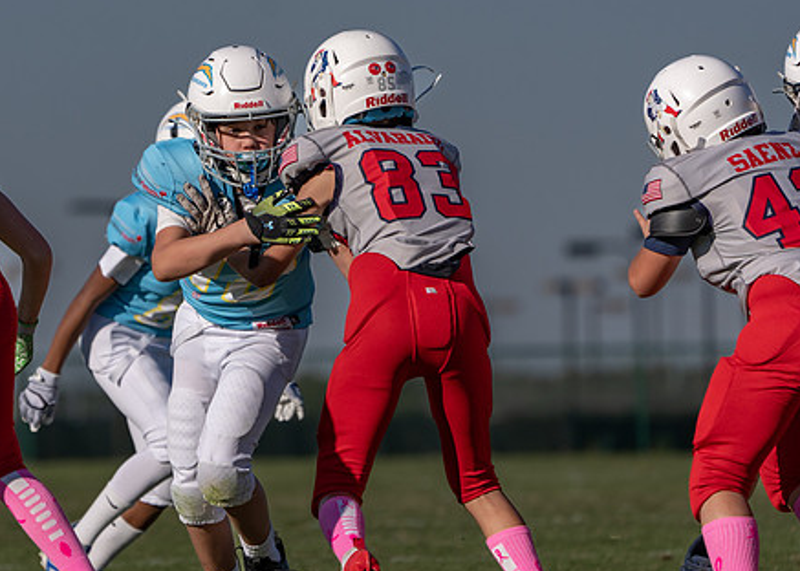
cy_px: 304
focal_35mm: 510
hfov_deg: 4.0
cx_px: 253
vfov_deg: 2.8
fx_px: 11586
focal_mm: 315
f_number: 5.6
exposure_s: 1/3200
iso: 250
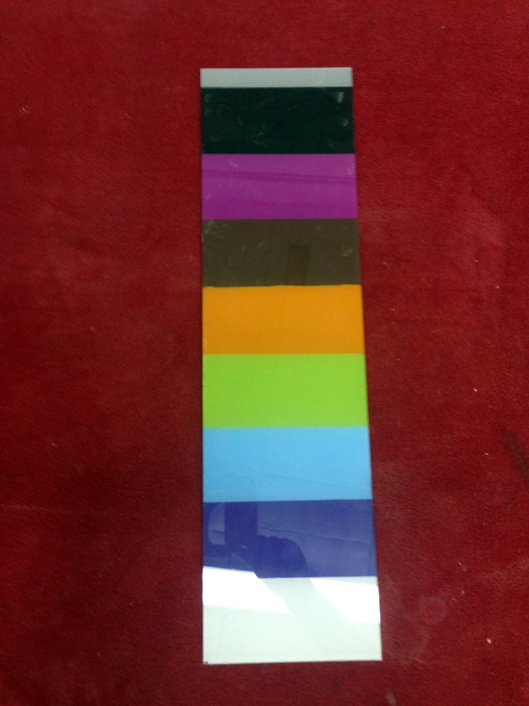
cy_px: 353
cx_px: 264
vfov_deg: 55.4
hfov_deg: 42.9
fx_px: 672
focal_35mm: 33
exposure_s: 1/20
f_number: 2.4
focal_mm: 4.12
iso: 125
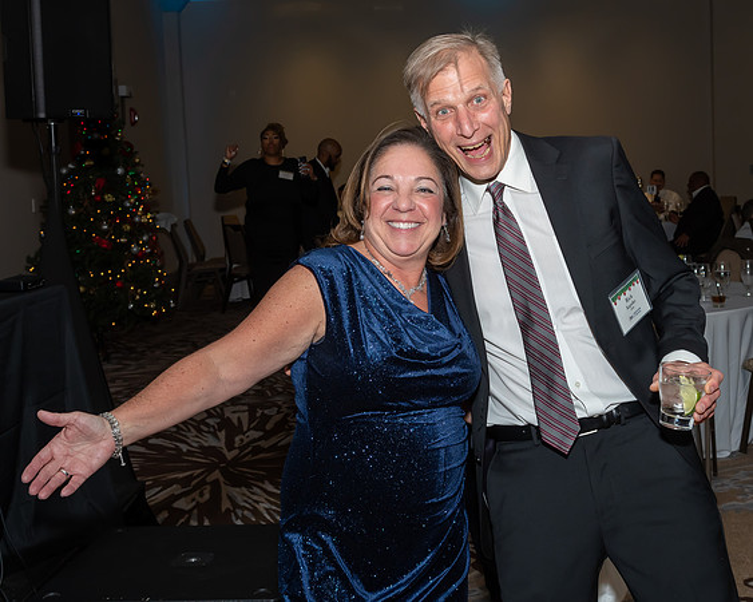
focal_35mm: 52
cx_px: 480
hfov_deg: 35.7
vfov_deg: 29.0
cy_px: 245
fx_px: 1160
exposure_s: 1/250
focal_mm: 26
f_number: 6.3
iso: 400
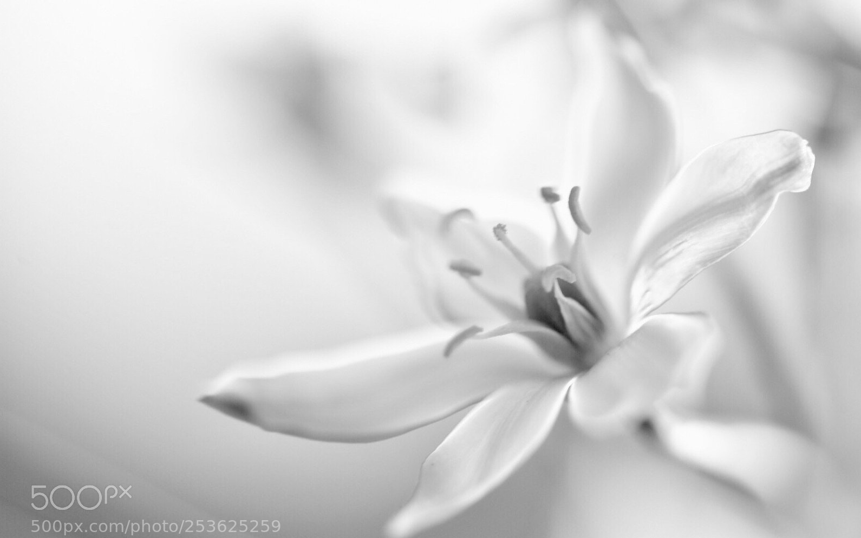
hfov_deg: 13.0
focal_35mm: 162
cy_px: 280
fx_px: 3790
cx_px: 430
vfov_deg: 8.1
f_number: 4.5
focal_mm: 105
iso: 140
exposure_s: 1/25
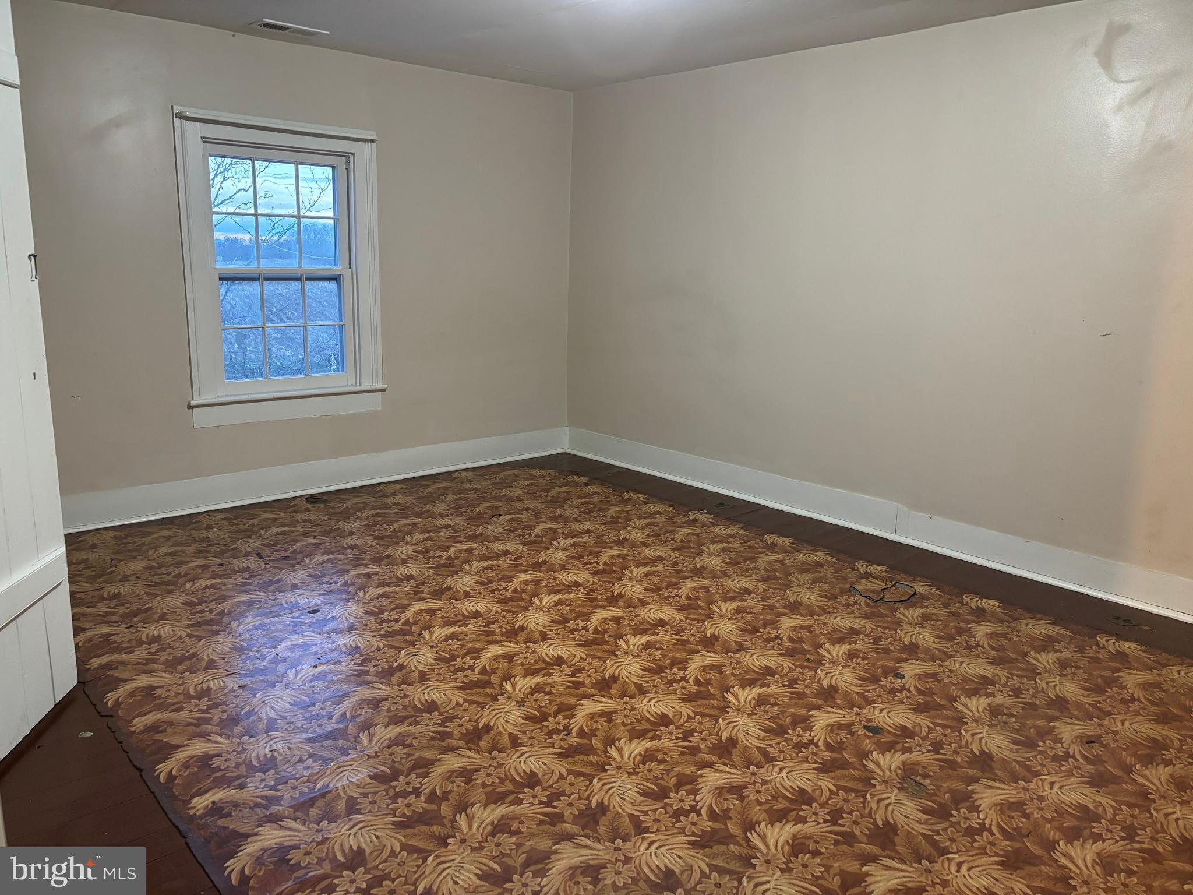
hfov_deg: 67.3
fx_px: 896
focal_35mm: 26
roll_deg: -1.6
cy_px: 448
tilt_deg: -10.4
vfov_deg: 53.1
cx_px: 596
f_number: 1.6
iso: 400
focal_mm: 5.96
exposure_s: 1/40
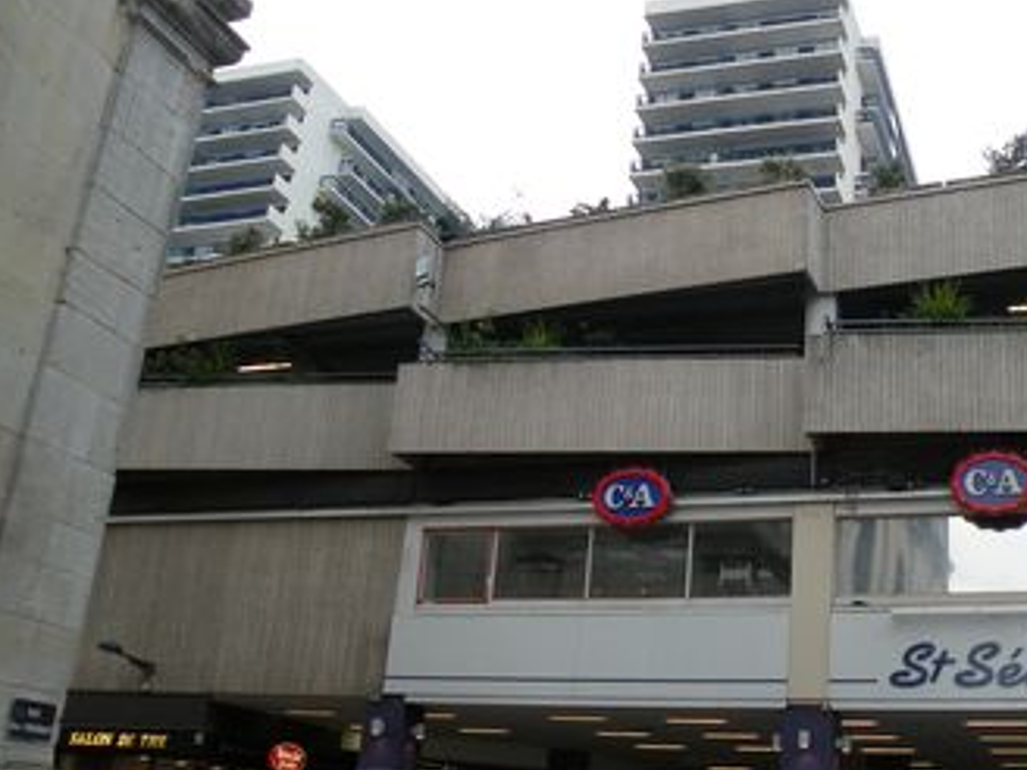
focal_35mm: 42
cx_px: 764
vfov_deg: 34.2
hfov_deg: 43.4
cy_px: 471
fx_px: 1246
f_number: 3.2
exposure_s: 1/95.2
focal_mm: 4.7
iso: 64
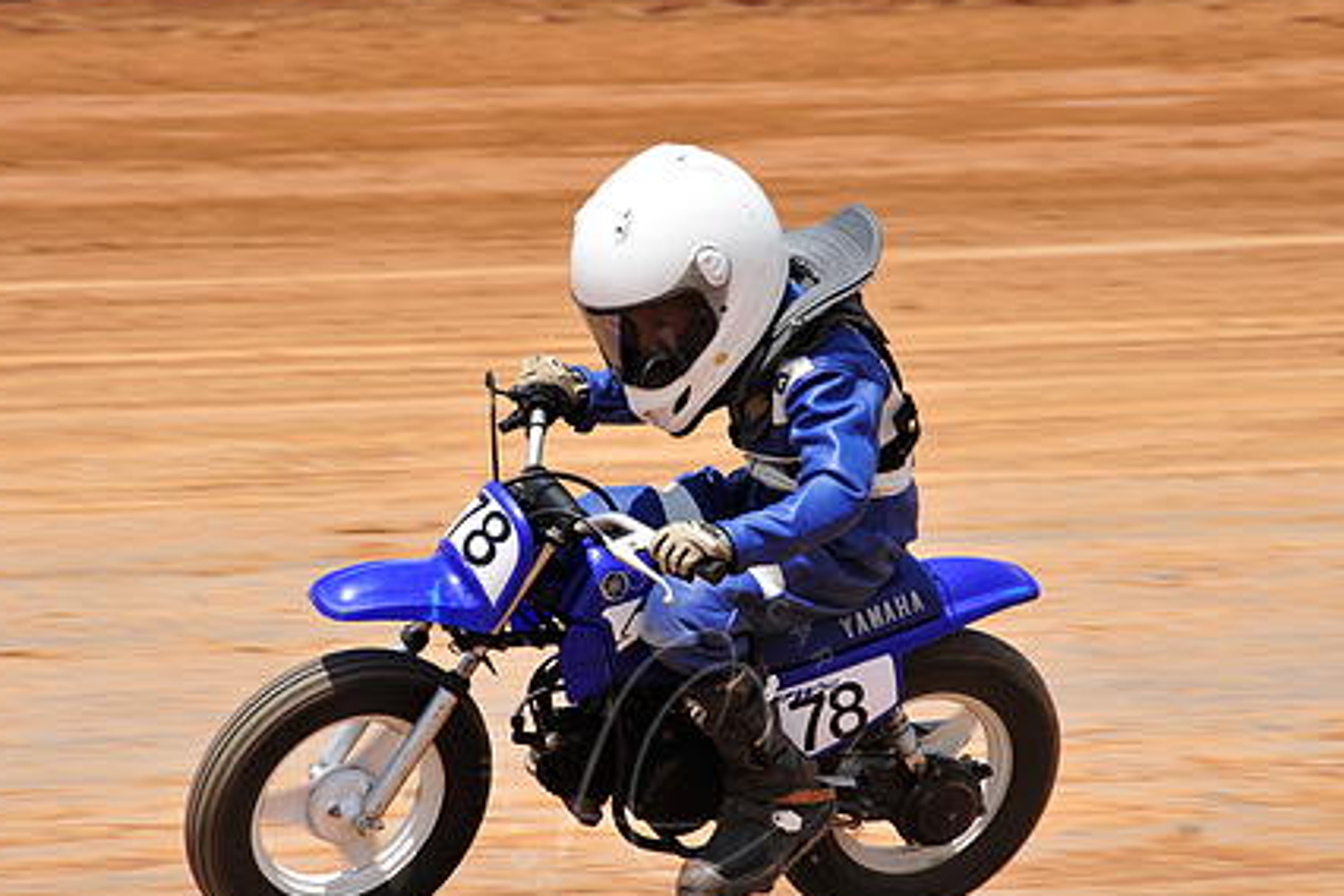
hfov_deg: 7.6
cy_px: 464
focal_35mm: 272
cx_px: 669
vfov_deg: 5.1
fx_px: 10154
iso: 200
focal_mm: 200
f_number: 10
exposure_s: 1/400
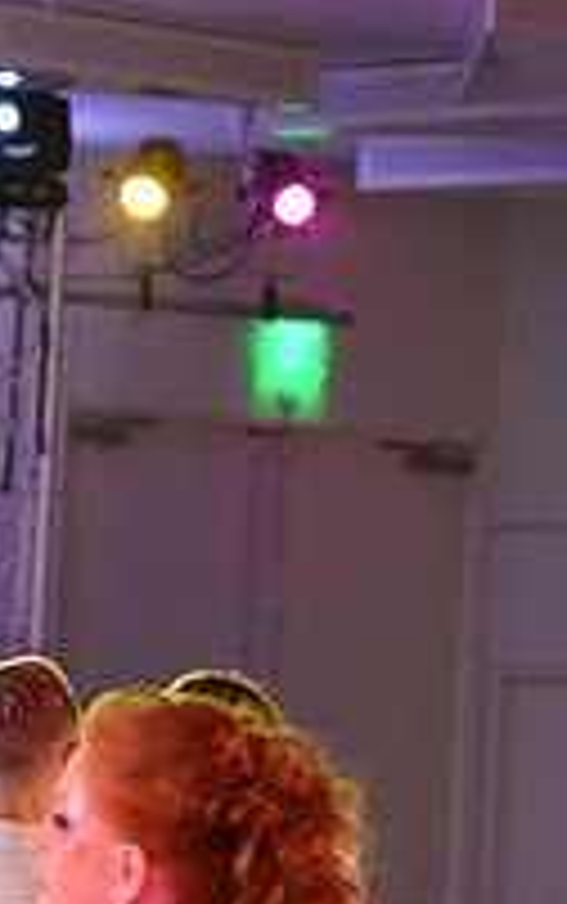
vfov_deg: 7.6
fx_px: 6661
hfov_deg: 4.8
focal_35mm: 270
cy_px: 1291
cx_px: -290
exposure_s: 1/250
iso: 3200
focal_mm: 92
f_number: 4
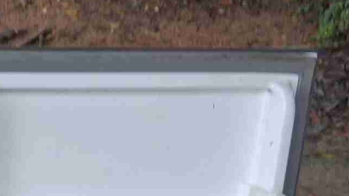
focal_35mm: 85
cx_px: -40
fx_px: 787
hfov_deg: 23.4
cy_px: 280
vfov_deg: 13.5
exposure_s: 1/120
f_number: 1.8
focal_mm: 3.98
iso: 64
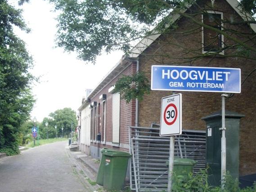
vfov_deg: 33.6
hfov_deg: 43.8
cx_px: 115
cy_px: 96
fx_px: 318
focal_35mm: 43
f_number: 2.8
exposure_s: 1/60
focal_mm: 7.9
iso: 100
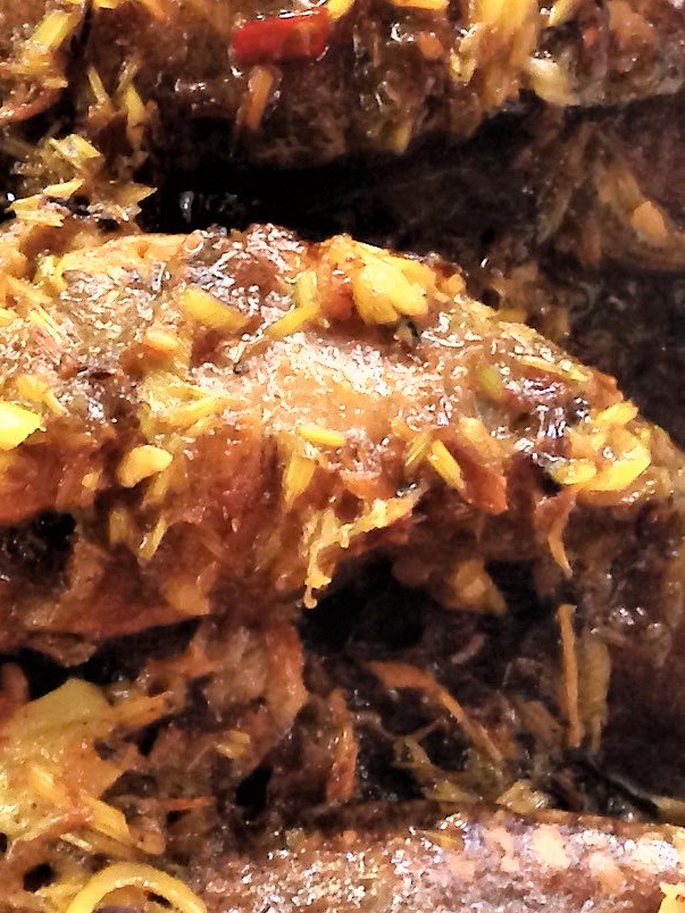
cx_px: 5
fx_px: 3536
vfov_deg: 14.7
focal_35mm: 134
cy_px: 496
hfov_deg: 11.0
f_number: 2.4
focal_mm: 4.12
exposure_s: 1/20
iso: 125
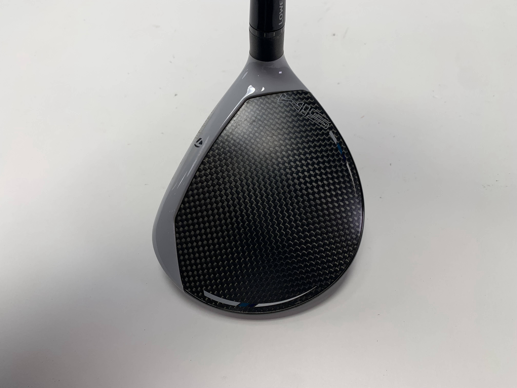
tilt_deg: -60.9
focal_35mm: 26
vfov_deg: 53.1
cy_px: 194
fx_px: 388
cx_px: 258
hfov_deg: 67.3
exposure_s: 1/297
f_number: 1.8
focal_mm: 4.25
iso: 25
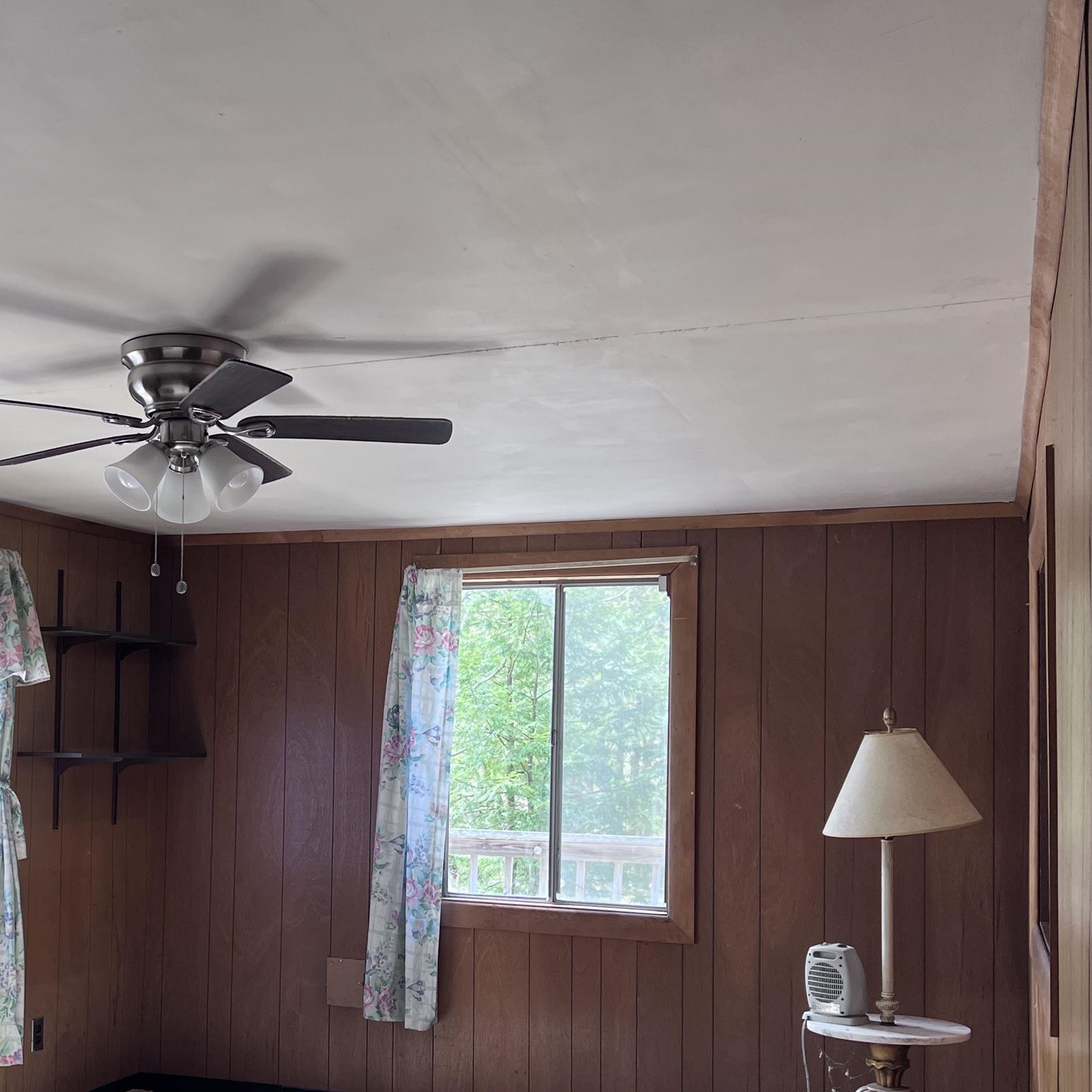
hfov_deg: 36.8
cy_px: 703
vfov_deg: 37.3
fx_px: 1606
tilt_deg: +1.5
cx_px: 299
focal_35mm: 45
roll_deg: -0.7
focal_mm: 5.7
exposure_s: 1/121
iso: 64
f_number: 1.5
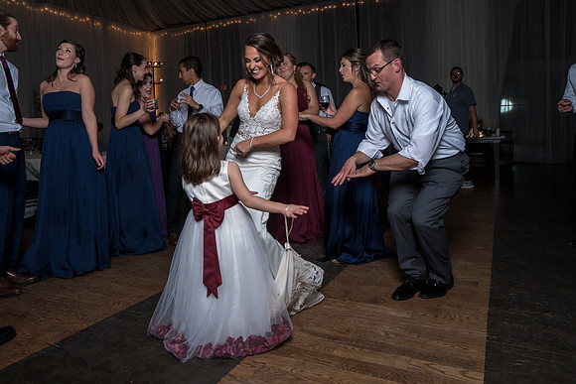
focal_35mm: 27
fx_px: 437
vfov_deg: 47.1
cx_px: 273
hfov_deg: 66.8
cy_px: 147
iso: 2000
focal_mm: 22
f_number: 5.6
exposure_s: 1/200
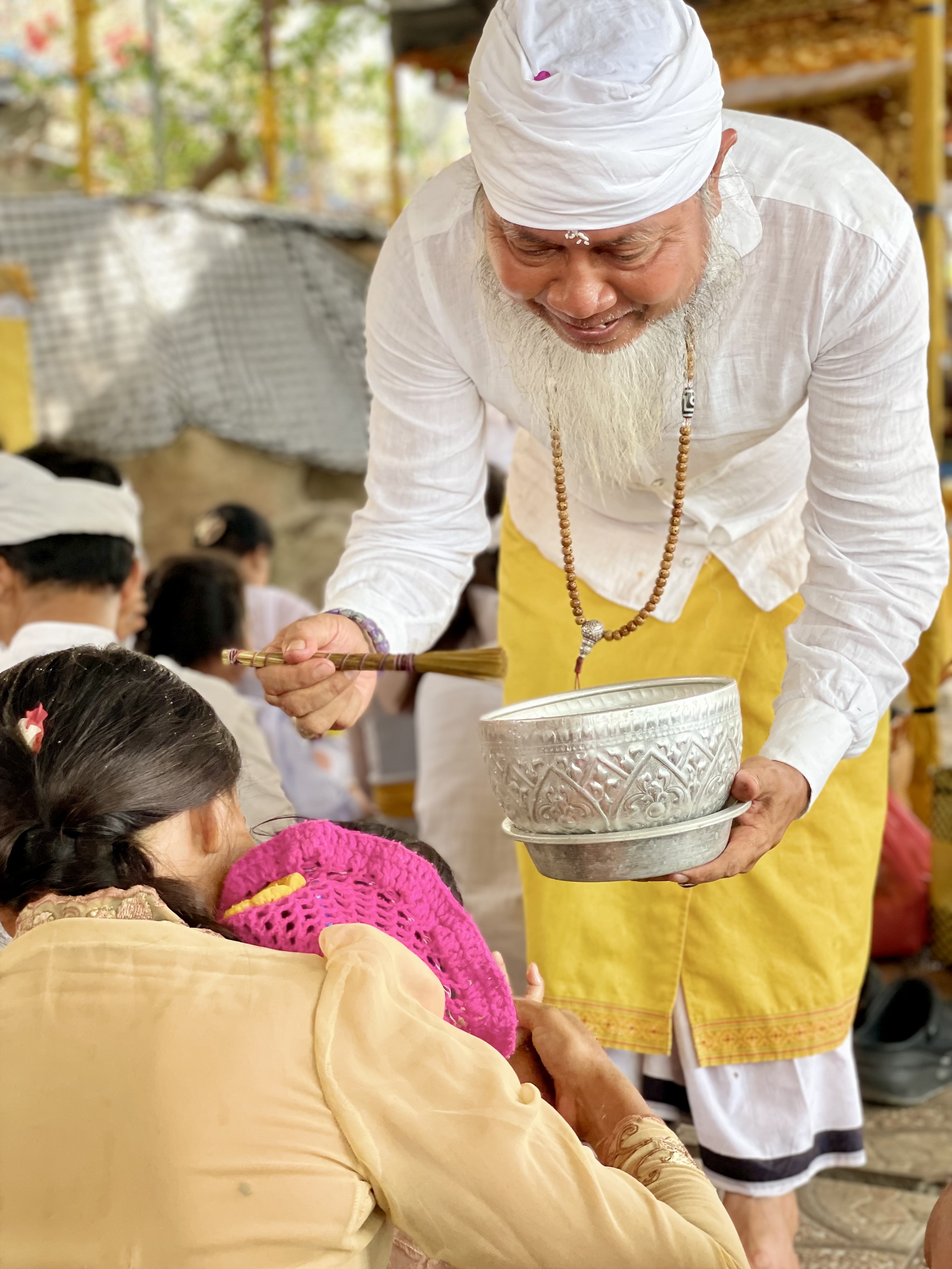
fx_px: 1907
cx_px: 476
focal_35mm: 52
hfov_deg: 28.0
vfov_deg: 36.8
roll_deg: +3.9
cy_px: 634
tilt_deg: -3.4
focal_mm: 6
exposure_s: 1/122
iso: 50
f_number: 2
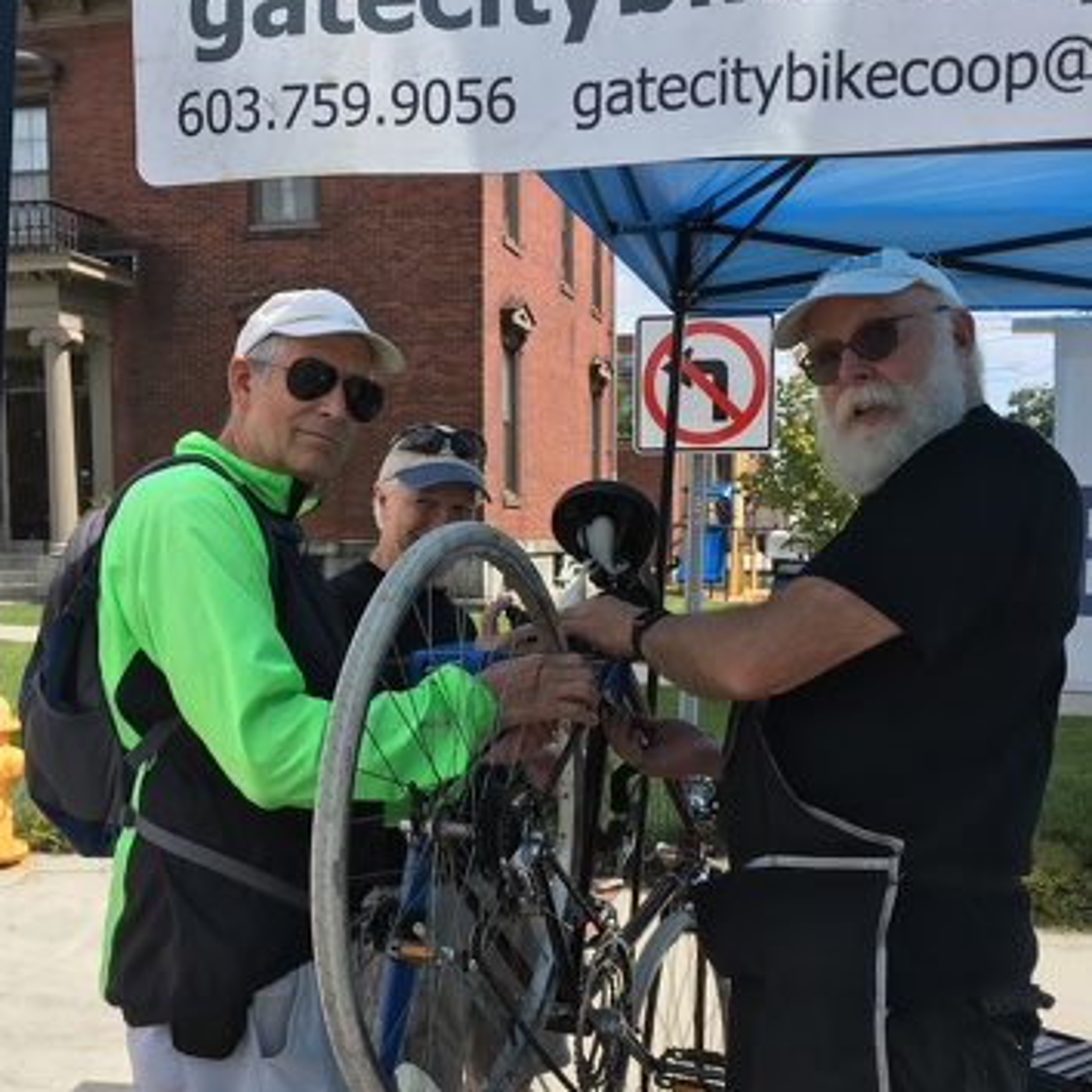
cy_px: 679
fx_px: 1535
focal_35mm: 43
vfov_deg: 38.9
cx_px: 415
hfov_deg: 38.9
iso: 25
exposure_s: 1/884
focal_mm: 4.15
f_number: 2.2
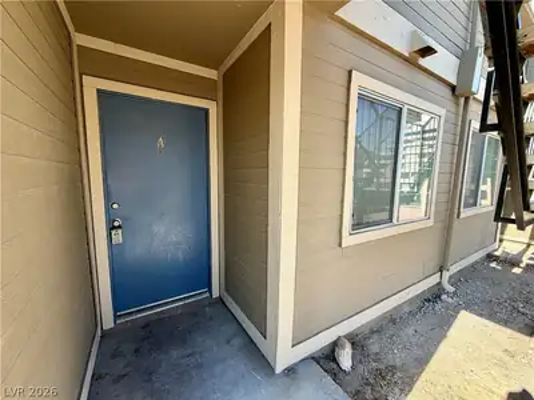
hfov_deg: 102.1
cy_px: 200
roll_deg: -0.5
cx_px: 267
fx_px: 216
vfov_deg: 85.7
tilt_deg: -6.7
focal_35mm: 14
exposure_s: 1/179
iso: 40
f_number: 2.2
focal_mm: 2.22
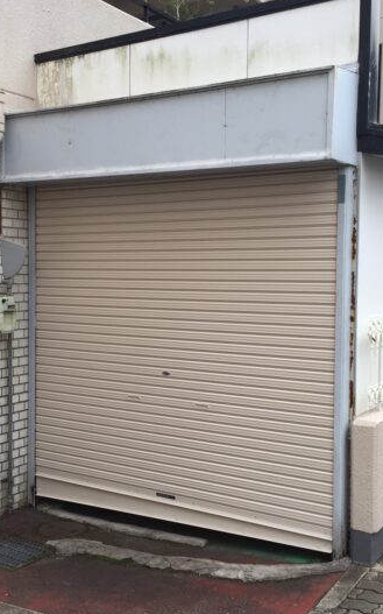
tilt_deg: -3.6
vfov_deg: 47.2
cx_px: 163
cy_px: 306
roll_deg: -2.5
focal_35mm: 42
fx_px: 702
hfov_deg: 30.5
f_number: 2.2
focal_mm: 4.15
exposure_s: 1/534
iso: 32
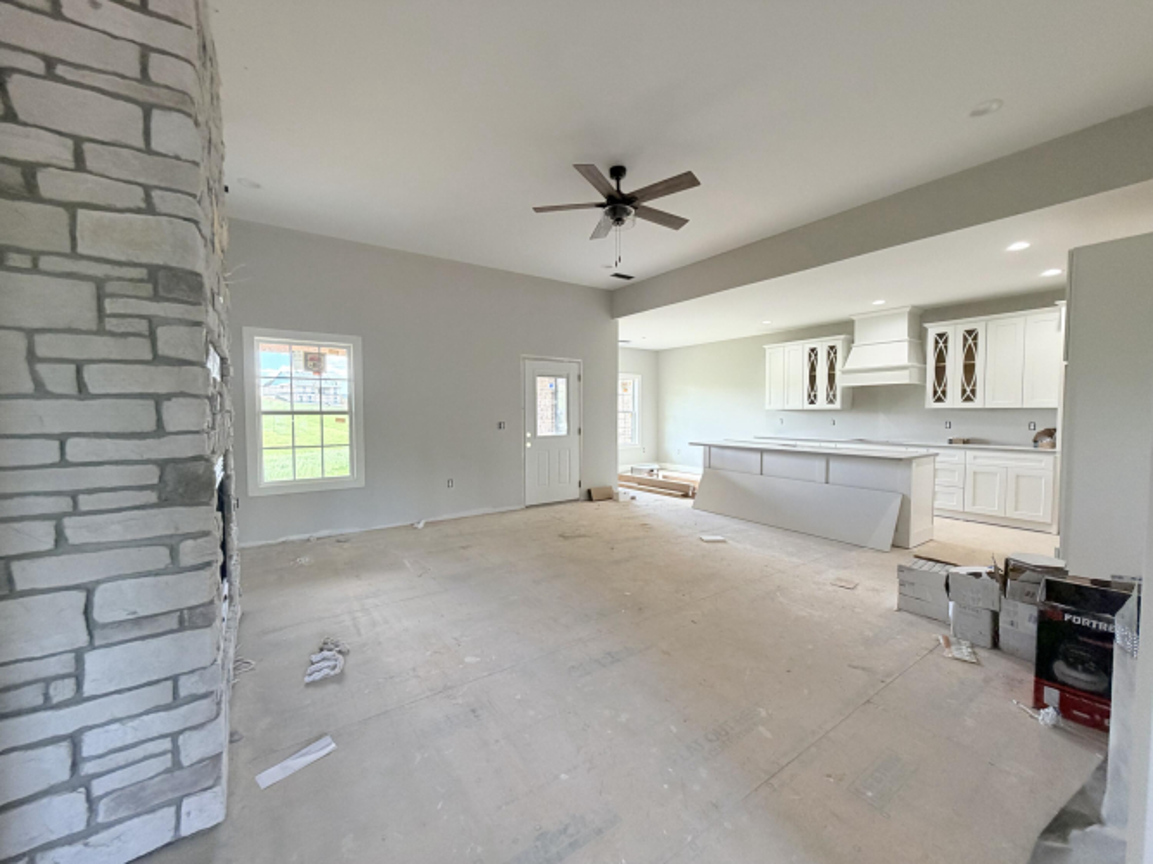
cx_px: 576
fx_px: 466
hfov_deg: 102.1
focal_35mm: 14
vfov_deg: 85.7
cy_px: 432
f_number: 2.2
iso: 160
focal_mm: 2.22
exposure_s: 1/60
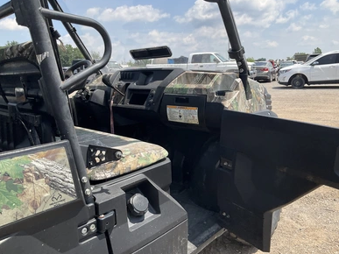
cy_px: 125
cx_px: 174
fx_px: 294
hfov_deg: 60.0
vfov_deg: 46.8
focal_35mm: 30
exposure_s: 1/1377
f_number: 1.8
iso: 25
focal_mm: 3
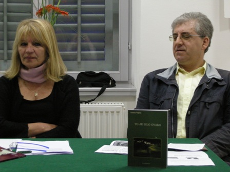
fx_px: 684
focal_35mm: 103
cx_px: 115
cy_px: 86
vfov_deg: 14.4
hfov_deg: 19.1
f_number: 4.7
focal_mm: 21.5
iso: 400
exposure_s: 1/34
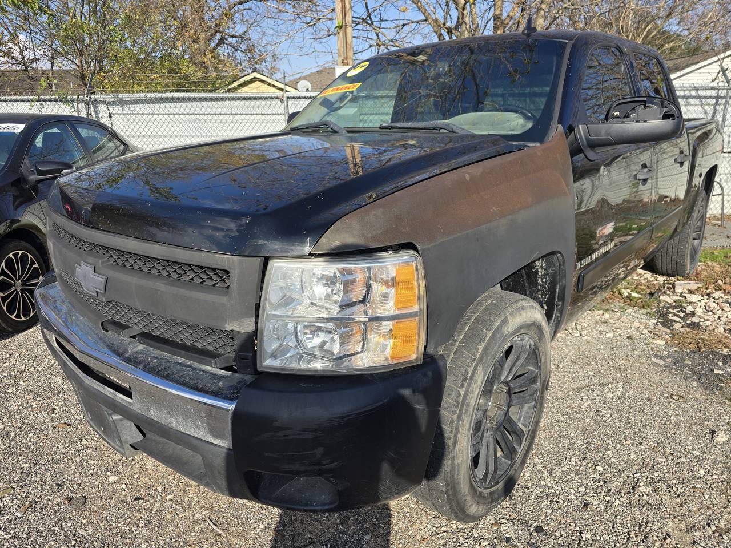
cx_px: 366
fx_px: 486
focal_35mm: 23
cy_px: 274
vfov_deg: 58.9
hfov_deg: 73.9
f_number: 1.7
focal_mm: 6.3
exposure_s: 1/509
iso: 12
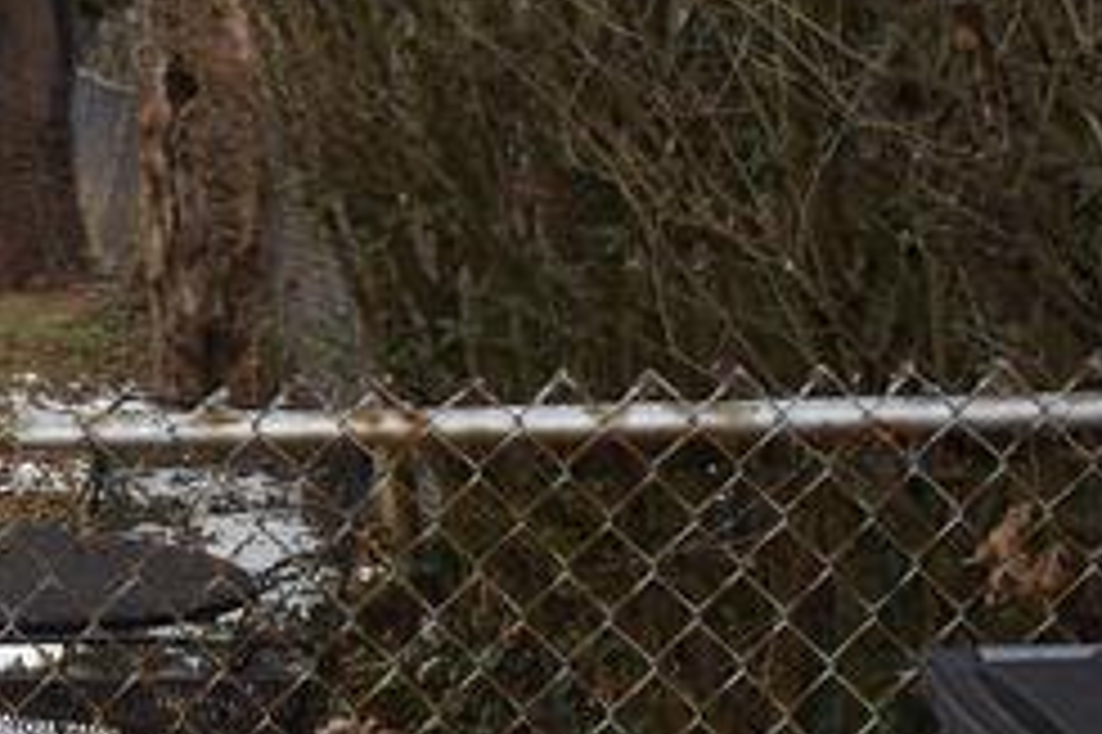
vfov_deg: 12.1
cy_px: 218
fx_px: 3457
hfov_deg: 16.2
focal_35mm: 113
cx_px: -652
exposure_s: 1/200
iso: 180
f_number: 5
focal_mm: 18
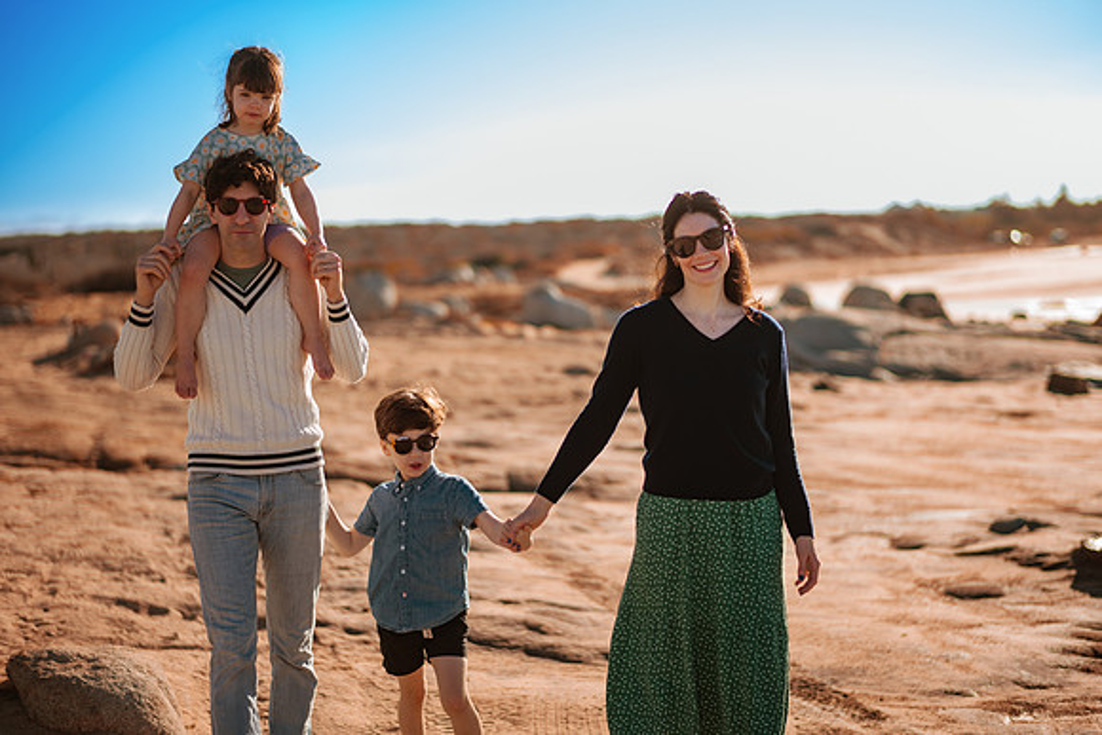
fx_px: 1776
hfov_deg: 34.5
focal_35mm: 58
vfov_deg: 23.4
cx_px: 551
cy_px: 368
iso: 50
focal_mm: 58
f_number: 1.8
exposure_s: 1/2500
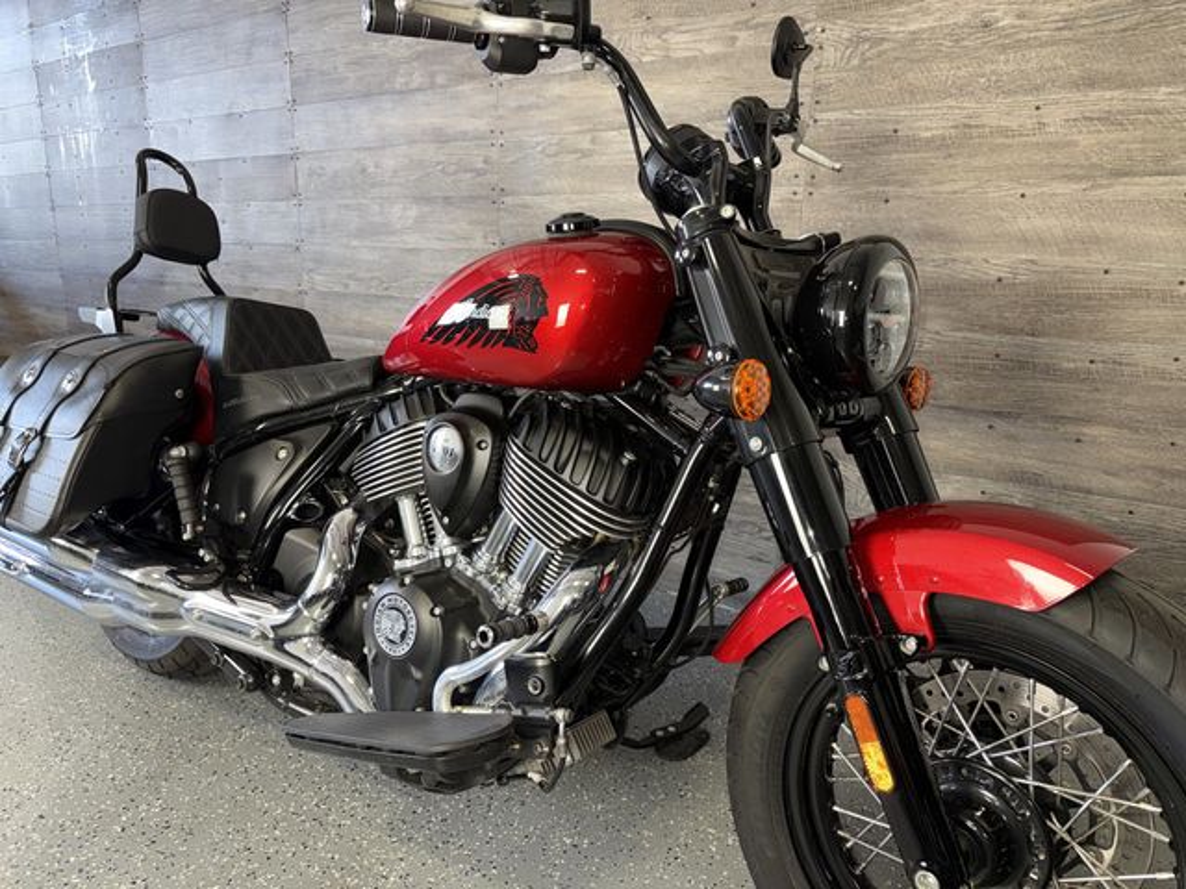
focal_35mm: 24
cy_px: 444
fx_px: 822
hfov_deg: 71.6
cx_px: 593
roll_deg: -0.4
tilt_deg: -12.2
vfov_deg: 56.8
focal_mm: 6.76
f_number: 1.78
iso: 80
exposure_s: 1/23
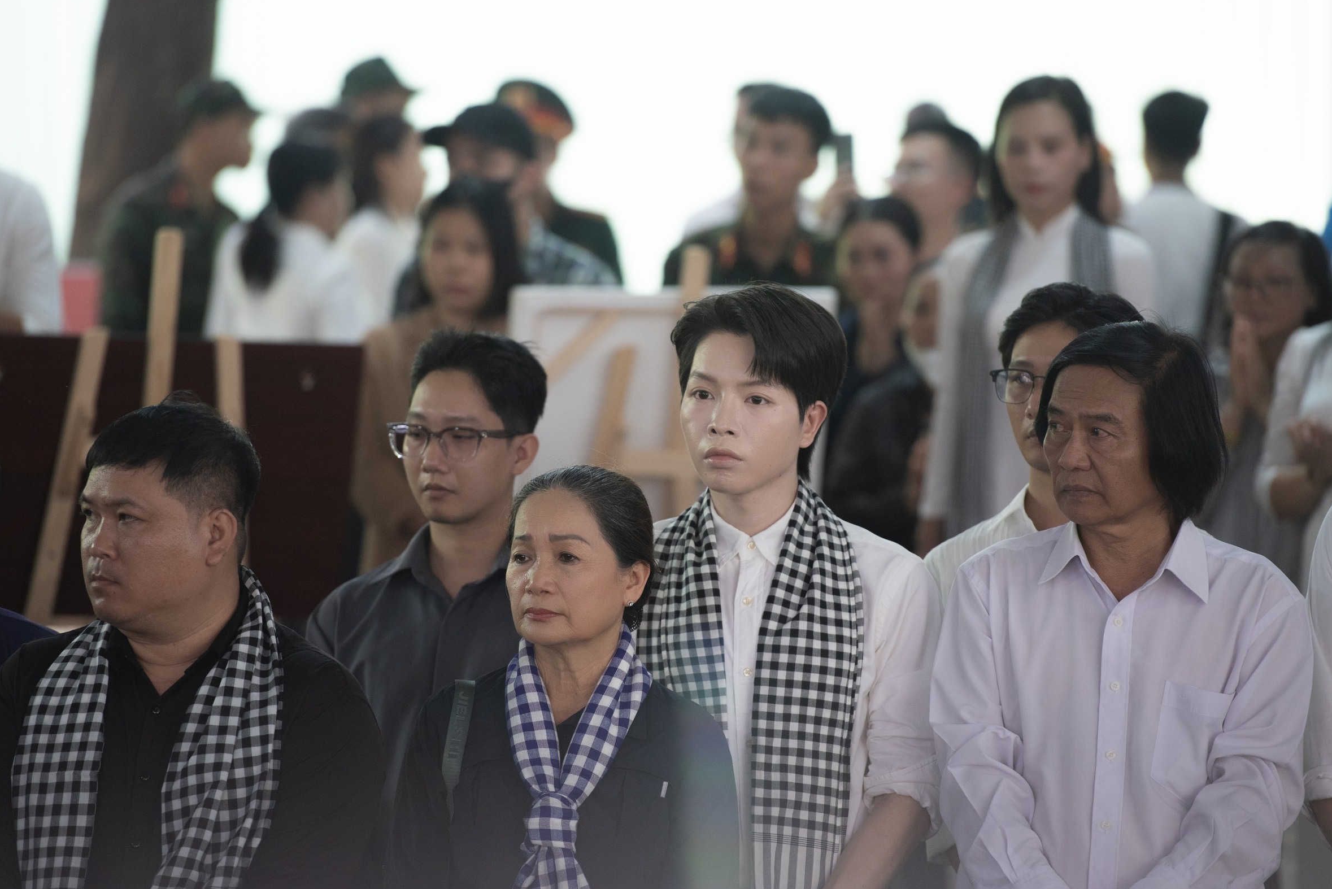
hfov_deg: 10.8
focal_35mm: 190
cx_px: 685
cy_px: 458
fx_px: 7032
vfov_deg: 7.2
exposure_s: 1/250
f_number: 3.5
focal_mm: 175
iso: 640
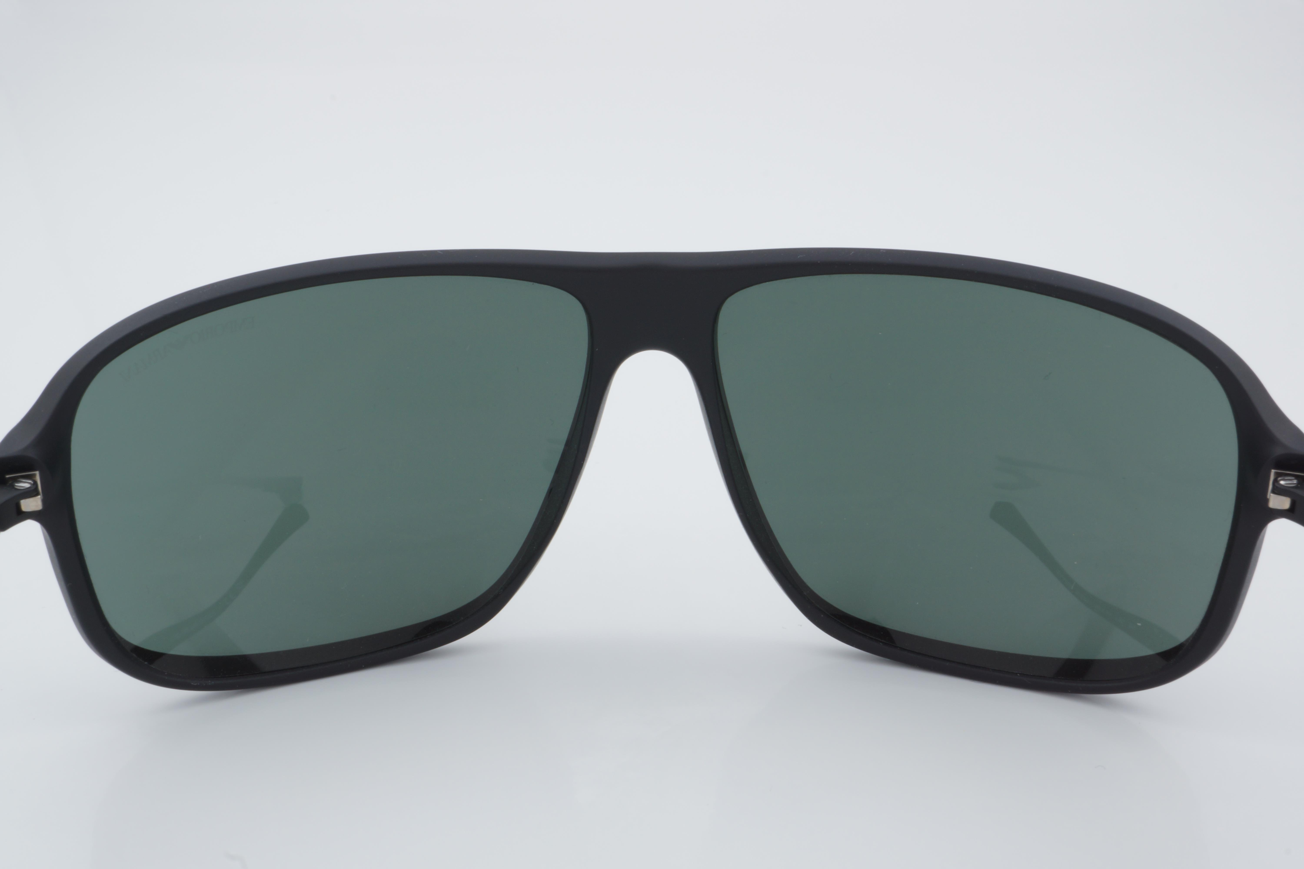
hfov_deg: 43.6
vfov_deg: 29.9
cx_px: 652
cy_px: 434
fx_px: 1630
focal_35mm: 45
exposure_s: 1/4
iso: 100
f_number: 29
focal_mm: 30
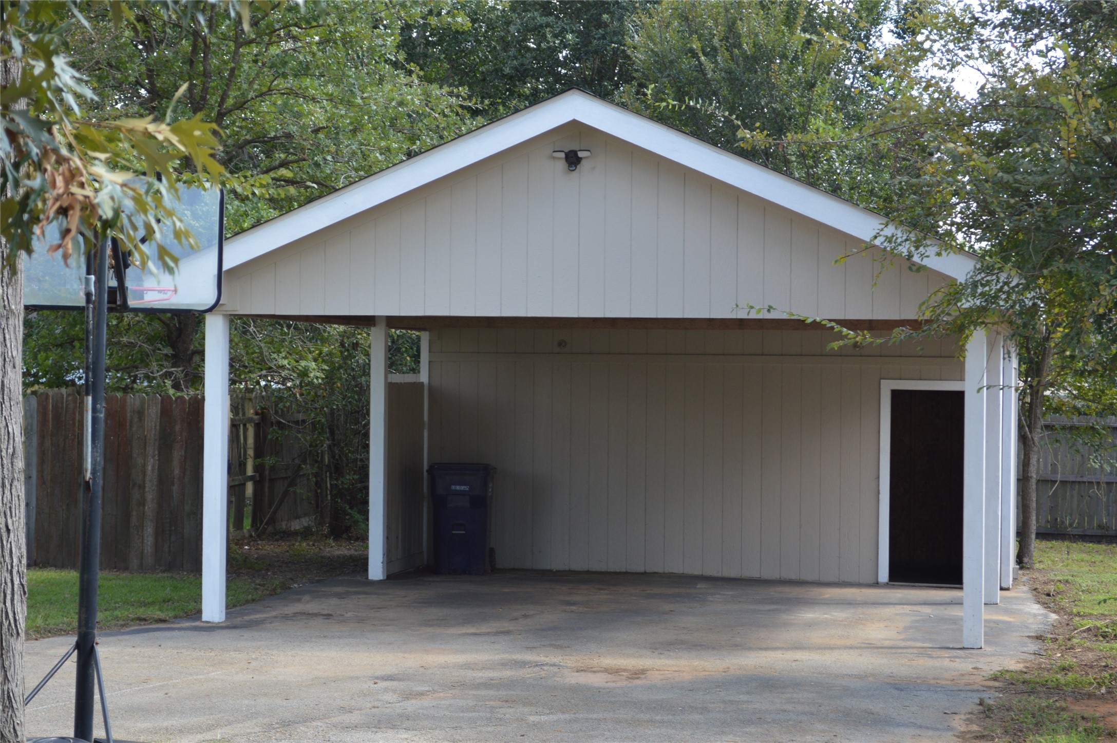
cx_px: 558
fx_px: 2232
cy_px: 372
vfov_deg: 18.9
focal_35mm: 72
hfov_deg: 28.1
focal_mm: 48
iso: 220
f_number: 5.6
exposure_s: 1/125
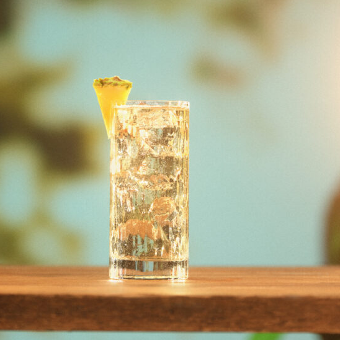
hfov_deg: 8.7
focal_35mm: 200
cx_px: 136
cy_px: 136
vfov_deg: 8.7
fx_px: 2222
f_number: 2.8
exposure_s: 1/125
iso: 250
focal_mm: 83.8
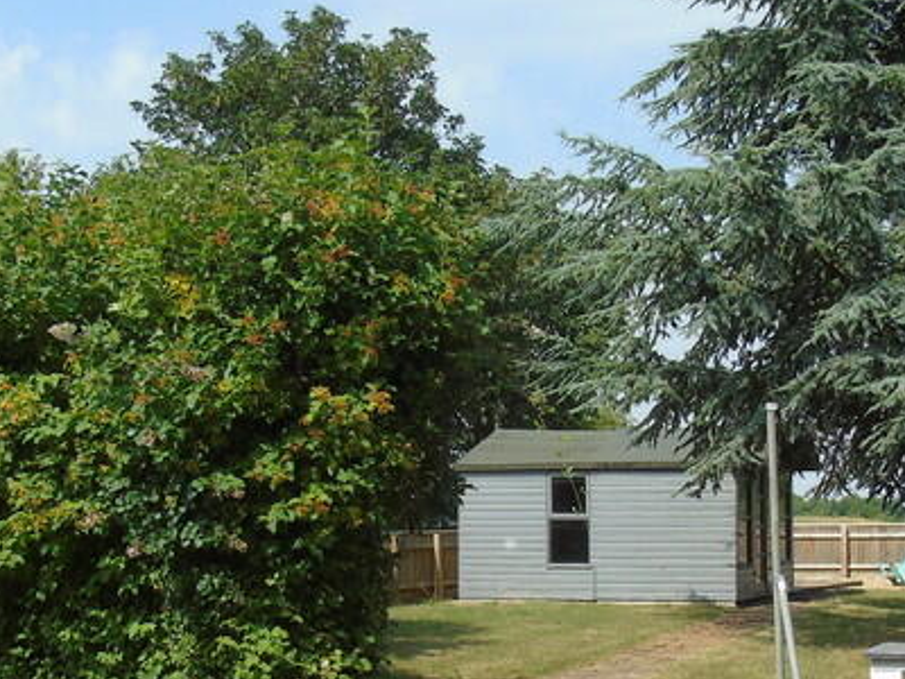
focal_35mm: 64
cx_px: 561
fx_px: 1673
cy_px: 480
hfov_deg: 30.2
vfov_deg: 22.8
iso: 80
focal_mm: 4.4
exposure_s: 1/800
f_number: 3.4
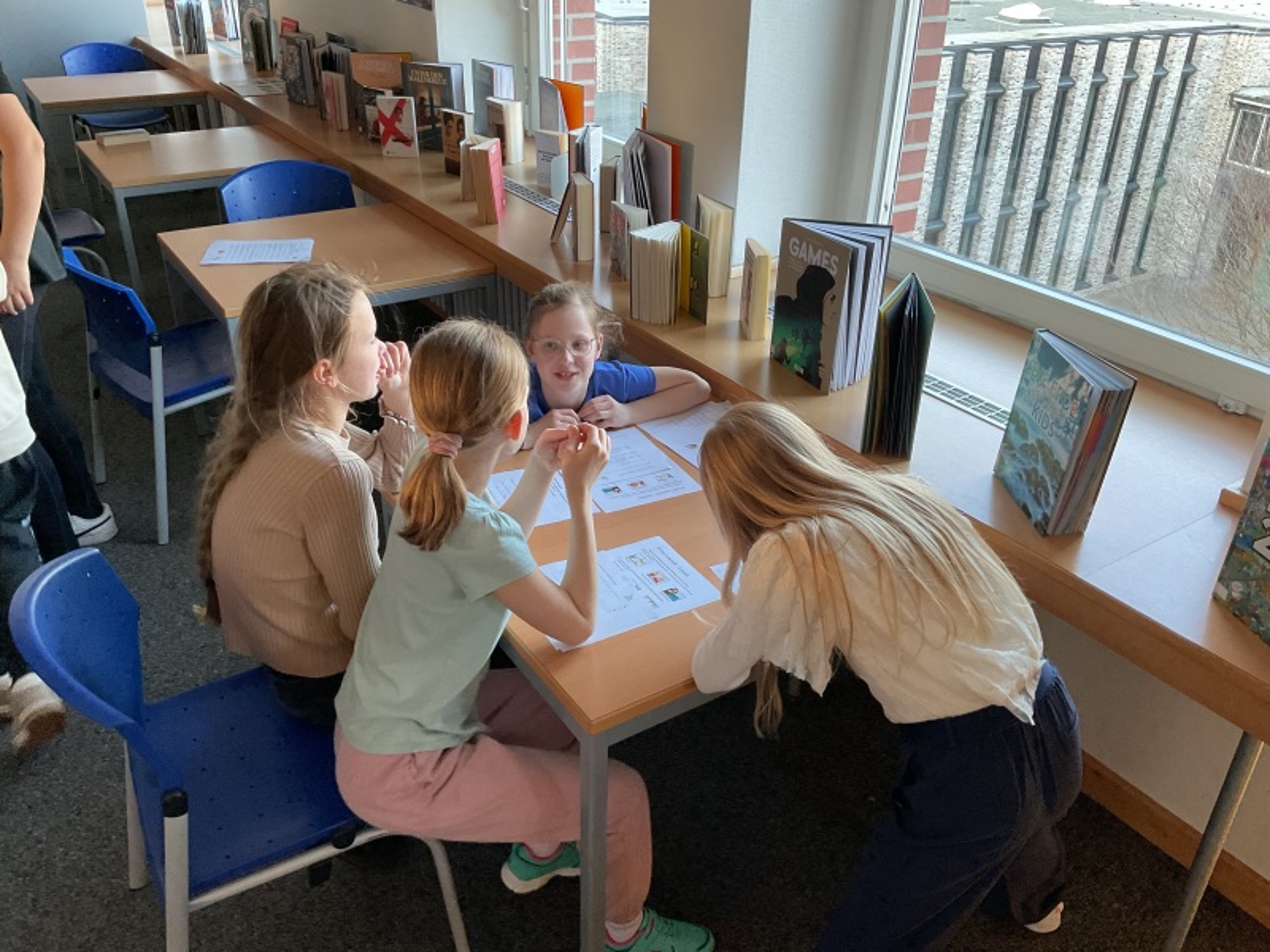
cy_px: 476
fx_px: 1064
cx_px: 635
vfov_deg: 48.2
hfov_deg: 61.7
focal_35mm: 29
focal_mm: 3
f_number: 1.8
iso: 100
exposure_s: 1/50
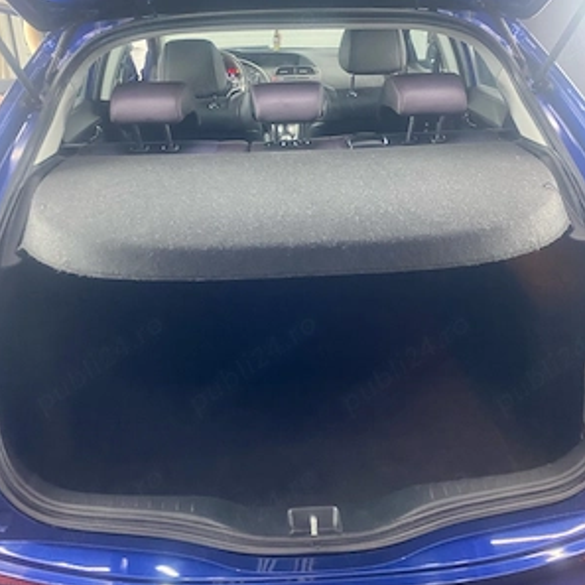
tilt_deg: -22.8
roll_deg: +0.1
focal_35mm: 31
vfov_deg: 52.2
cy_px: 234
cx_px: 292
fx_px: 593
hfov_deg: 52.5
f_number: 1.8
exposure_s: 1/33
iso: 400
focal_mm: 4.25
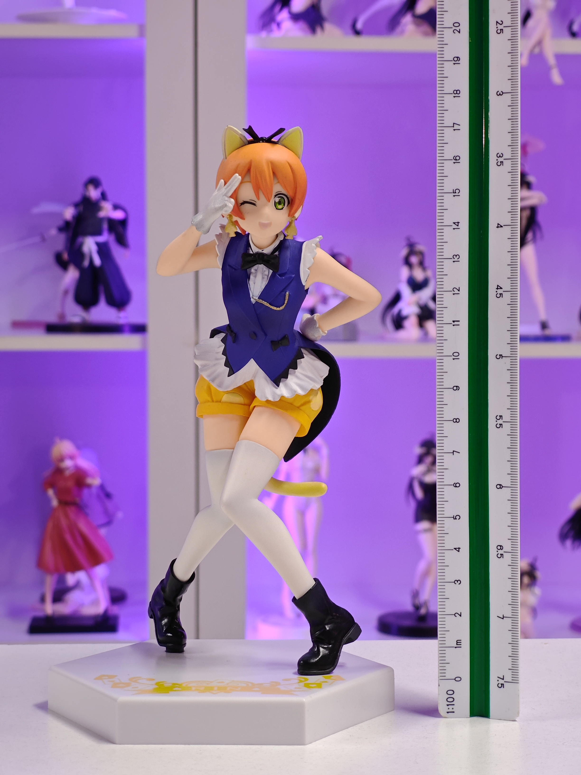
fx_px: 1790
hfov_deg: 18.4
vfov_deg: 24.4
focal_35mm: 80
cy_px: 388
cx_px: 290
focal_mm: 7.48
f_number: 2.4
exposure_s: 1/18.7
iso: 400
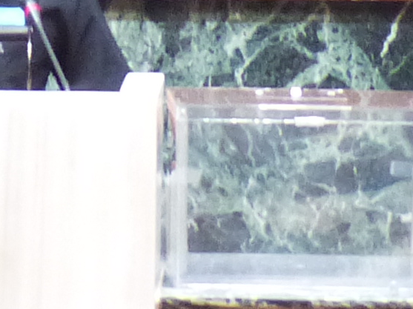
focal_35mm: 424
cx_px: -277
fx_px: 5055
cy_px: -612
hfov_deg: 4.6
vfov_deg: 3.4
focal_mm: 10.5
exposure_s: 1/15
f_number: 2.8
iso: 400
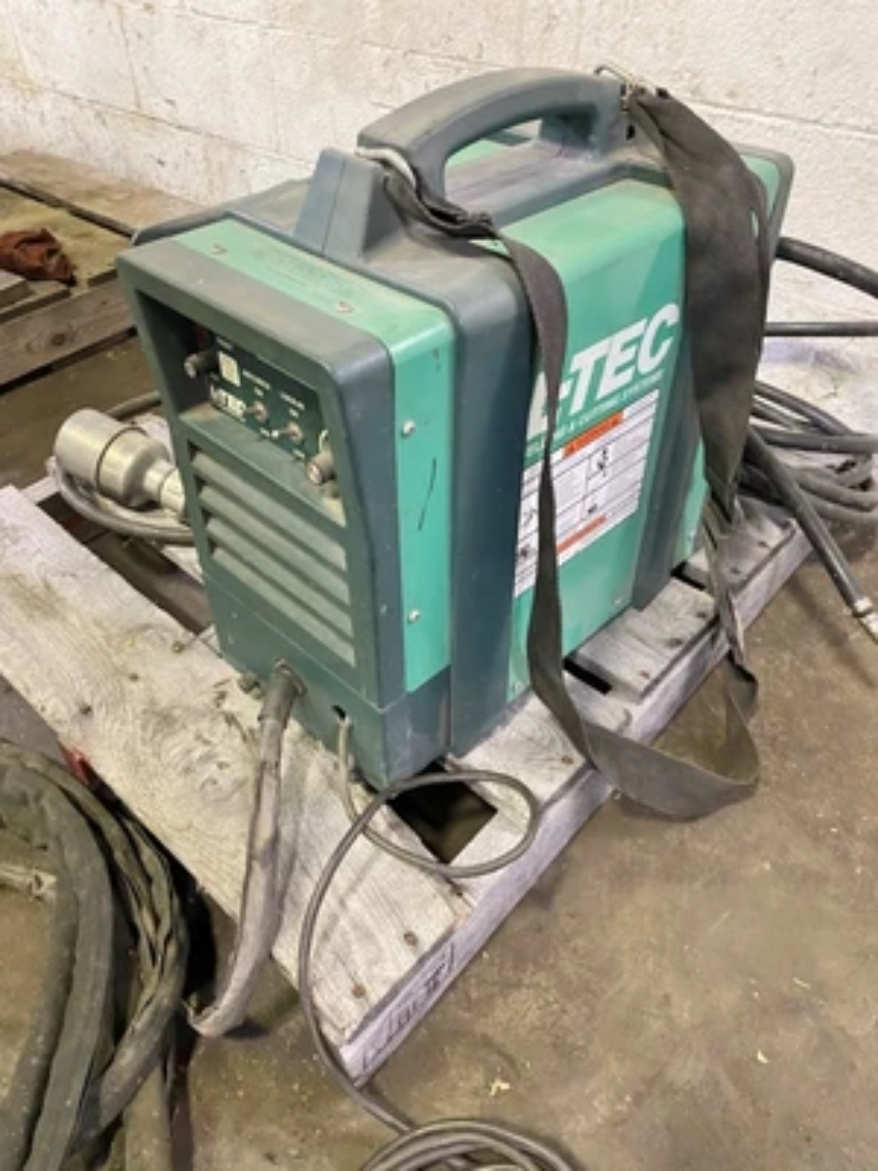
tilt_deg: -41.1
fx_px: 879
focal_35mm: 26
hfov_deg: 53.1
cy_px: 586
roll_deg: +2.2
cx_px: 439
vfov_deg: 67.3
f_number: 1.8
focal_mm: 4.25
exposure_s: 1/40
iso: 400
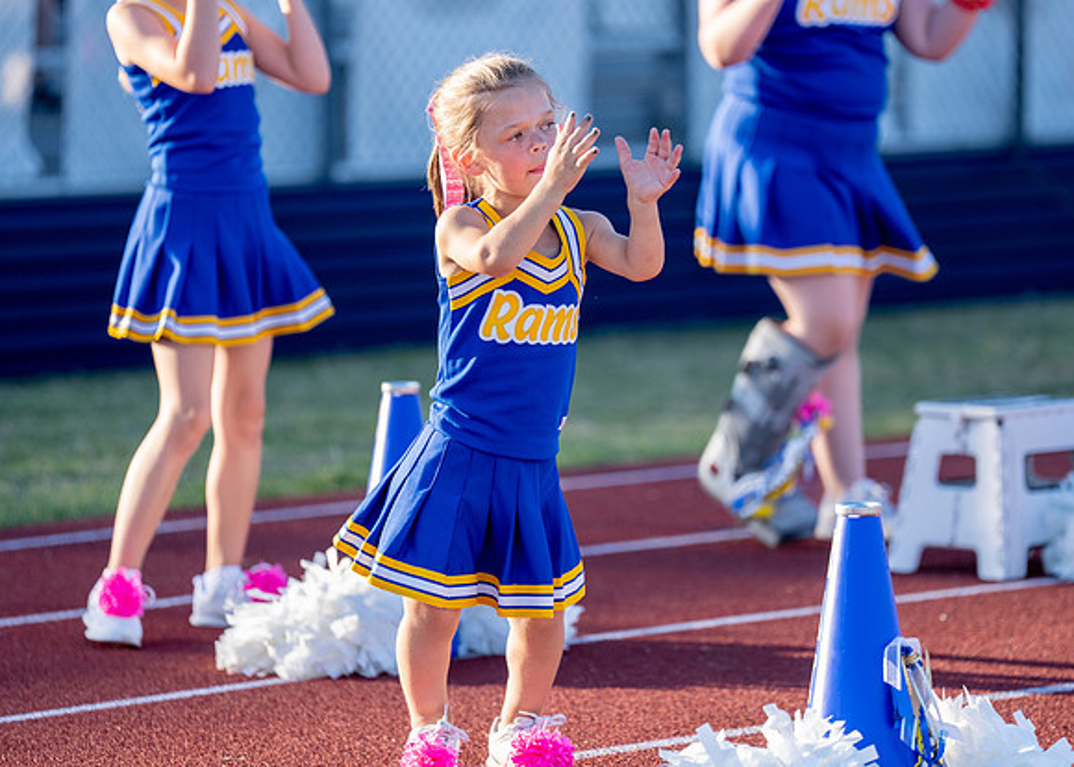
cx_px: 576
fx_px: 6597
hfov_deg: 9.3
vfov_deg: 6.7
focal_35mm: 216
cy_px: 346
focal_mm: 178
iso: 200
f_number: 2.8
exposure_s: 1/2000
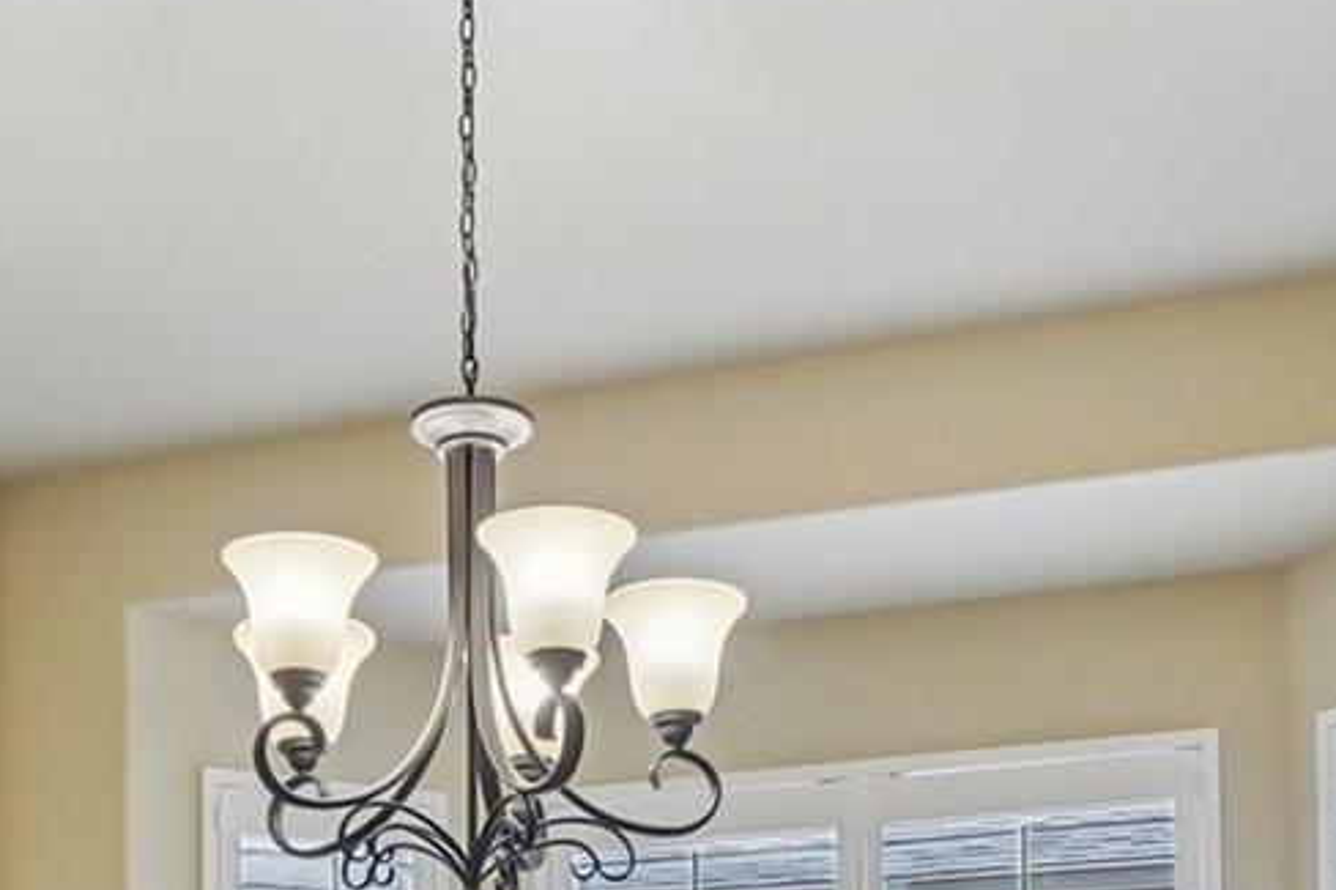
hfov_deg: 33.7
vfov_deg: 19.6
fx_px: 2189
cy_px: 1377
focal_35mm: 59
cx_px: 474
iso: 400
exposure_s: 1/13
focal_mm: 12
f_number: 8
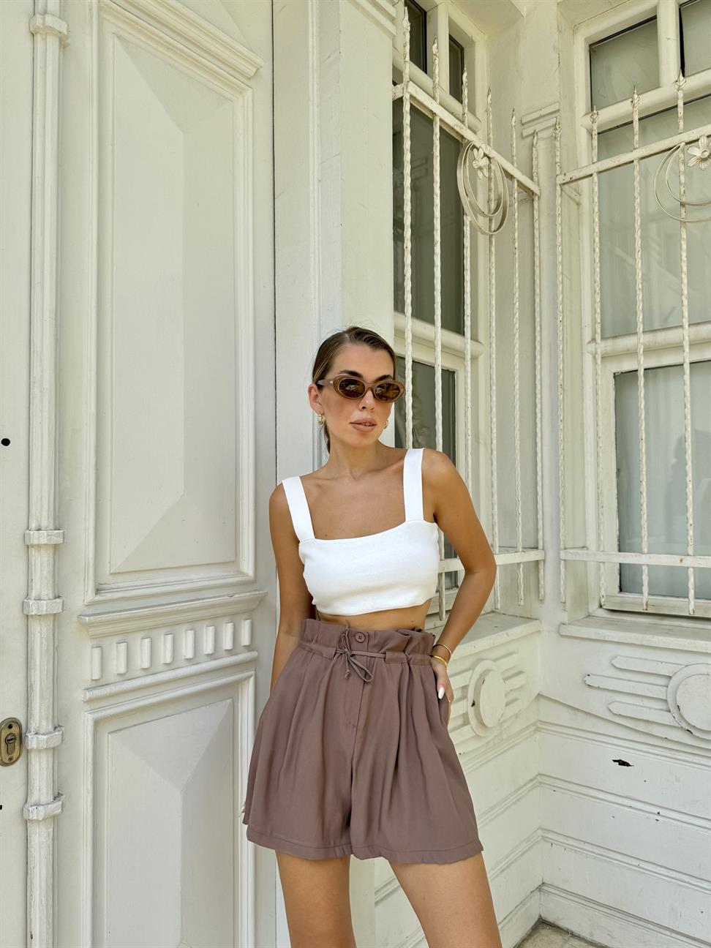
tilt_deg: +3.8
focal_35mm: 24
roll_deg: -0.2
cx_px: 356
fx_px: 657
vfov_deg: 71.6
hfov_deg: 56.8
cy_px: 474
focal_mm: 6.76
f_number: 1.78
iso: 80
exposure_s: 1/1193
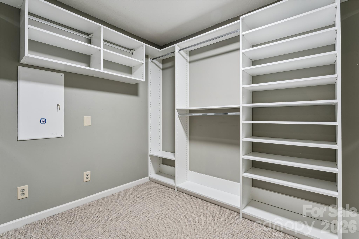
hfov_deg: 94.0
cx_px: 180
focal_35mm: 17
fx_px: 168
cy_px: 120
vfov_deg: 71.1
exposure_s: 2
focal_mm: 16.8
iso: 100
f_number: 13
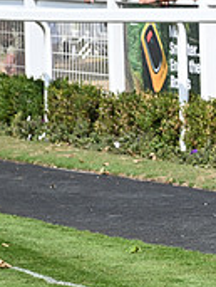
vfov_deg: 5.5
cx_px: 474
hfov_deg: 4.1
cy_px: 14
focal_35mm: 358
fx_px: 2967
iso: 500
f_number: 5.6
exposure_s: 1/2000
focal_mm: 110
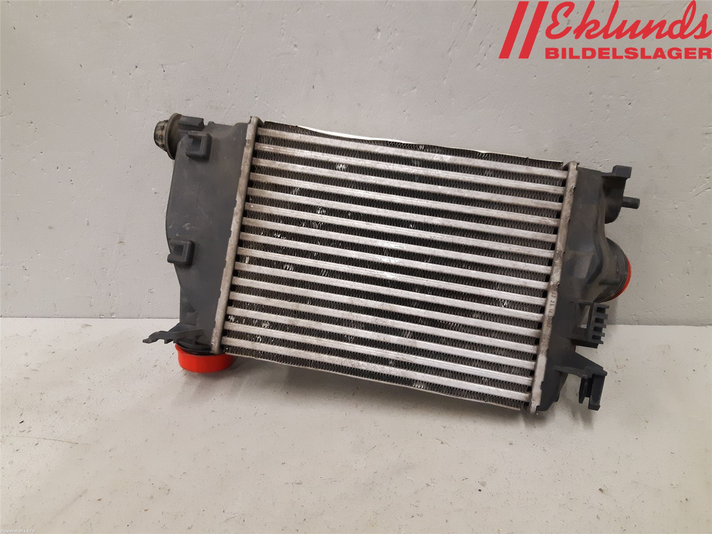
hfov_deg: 67.3
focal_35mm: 26
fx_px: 535
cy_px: 267
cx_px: 356
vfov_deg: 53.1
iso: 200
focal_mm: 3.93
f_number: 1.7
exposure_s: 1/50
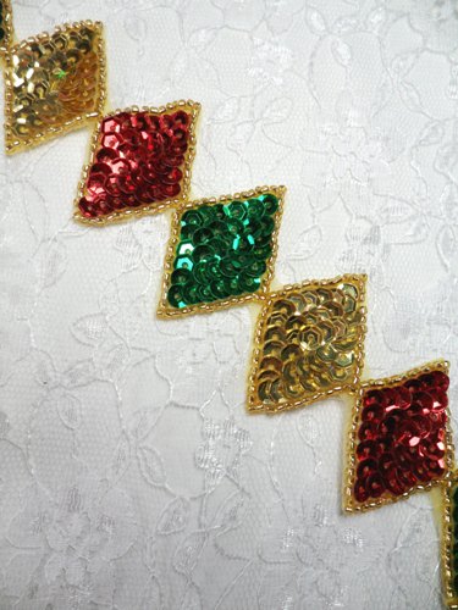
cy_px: 305
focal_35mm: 27
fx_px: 476
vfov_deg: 65.3
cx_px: 229
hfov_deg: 51.4
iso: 80
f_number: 3.5
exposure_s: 1/350
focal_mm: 4.9
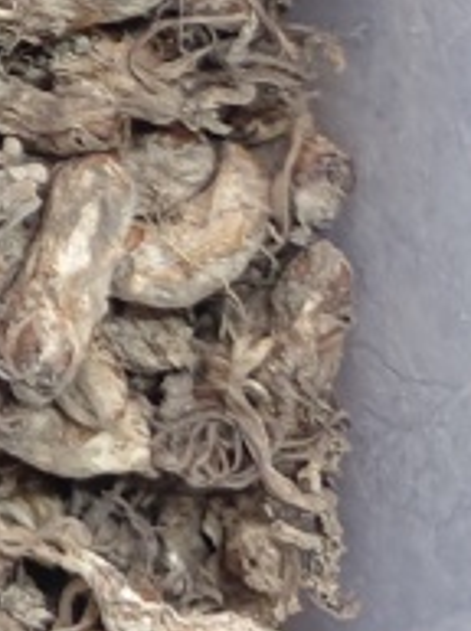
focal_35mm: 133
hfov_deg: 9.4
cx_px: -801
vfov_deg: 13.7
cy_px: -387
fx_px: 2421
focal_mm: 5.56
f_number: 1.88
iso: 67
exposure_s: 1/100
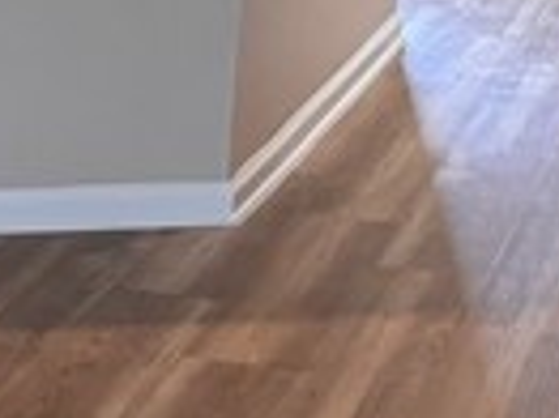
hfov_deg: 8.6
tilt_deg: -9.6
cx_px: -1152
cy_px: -13
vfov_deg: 7.8
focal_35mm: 188
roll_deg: -0.1
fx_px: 3033
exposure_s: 1/60
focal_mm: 6.76
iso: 250
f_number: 1.78
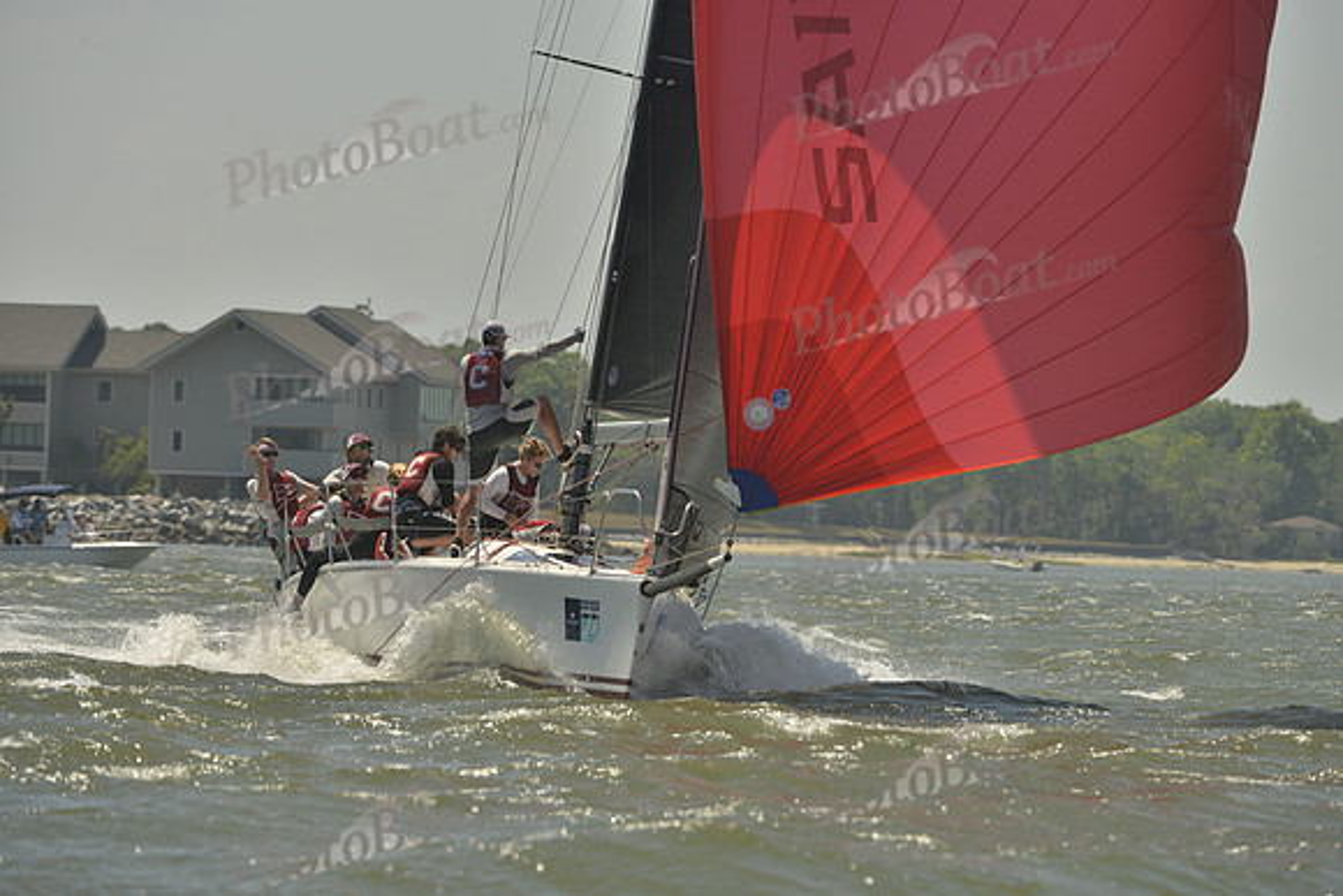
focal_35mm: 330
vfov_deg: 4.2
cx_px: 672
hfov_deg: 6.2
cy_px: 448
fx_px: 12313
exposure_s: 1/1250
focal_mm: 330
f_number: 9
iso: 280
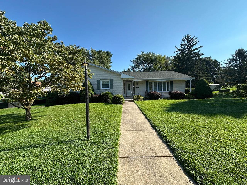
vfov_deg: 85.7
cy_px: 92
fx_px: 100
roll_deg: +0.7
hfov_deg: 102.1
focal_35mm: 14
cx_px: 124
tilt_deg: -1.4
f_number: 2.2
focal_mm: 2.22
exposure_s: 1/924
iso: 40
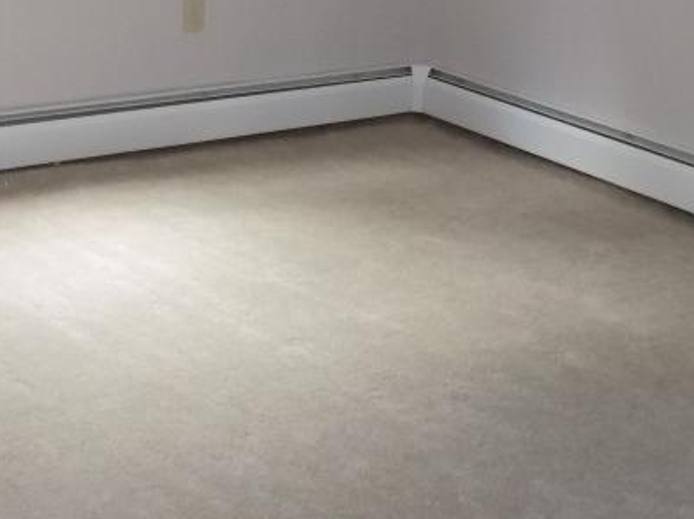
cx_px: 414
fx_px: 1563
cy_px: -83
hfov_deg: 25.0
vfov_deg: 18.0
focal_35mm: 78
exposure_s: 1/30
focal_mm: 5.3
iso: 400
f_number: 3.3
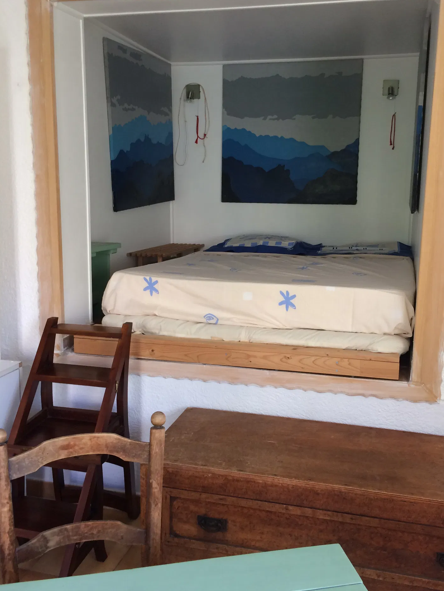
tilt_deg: -6.8
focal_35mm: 33
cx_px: 244
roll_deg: +0.4
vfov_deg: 55.3
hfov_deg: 42.9
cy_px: 272
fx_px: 564
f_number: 2.2
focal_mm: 4.15
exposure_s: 1/33
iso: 50
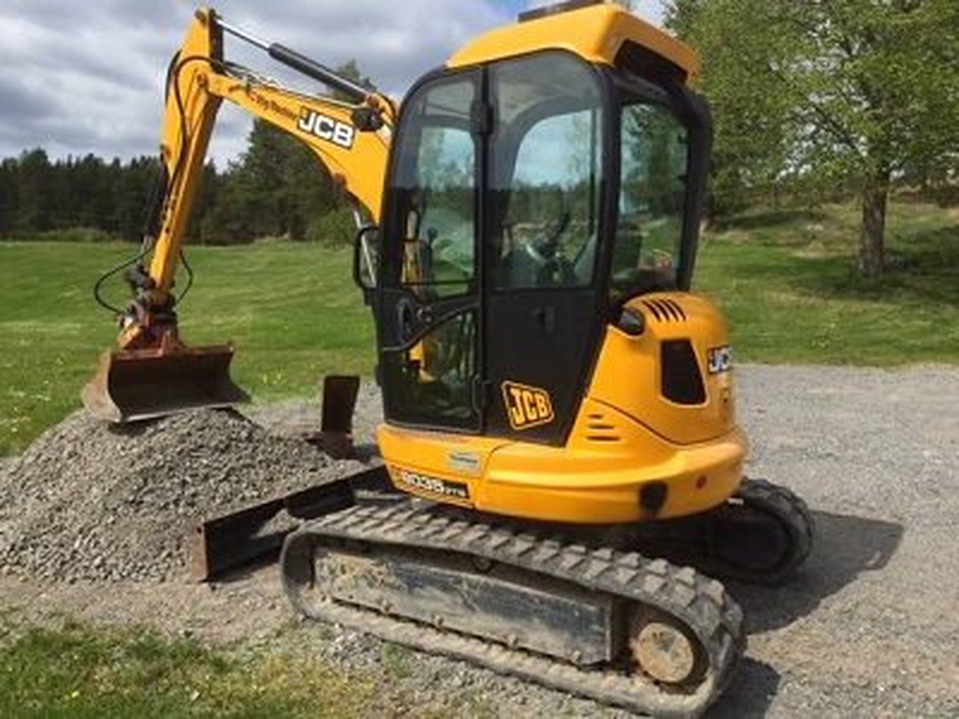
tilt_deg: -7.4
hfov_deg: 61.7
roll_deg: -1.1
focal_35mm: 29
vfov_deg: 48.2
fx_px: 803
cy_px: 360
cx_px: 480
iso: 32
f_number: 2.2
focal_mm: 4.15
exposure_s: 1/1721
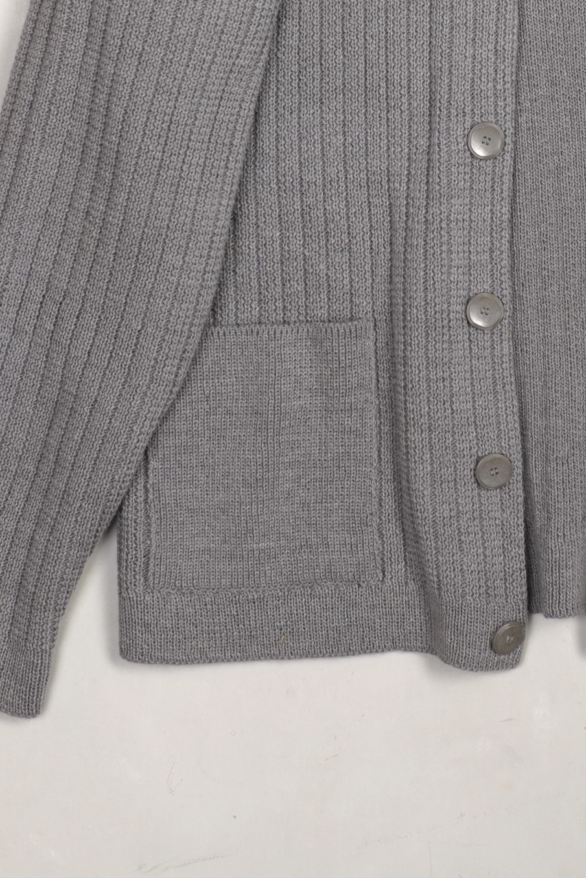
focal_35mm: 102
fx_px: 2489
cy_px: 56
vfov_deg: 19.6
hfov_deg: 13.3
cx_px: 556
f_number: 5
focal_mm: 32
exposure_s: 1/60
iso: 320
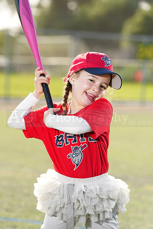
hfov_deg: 8.2
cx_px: 76
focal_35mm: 168
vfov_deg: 12.2
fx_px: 1070
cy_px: 114
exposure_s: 1/250
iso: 100
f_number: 5
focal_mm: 168
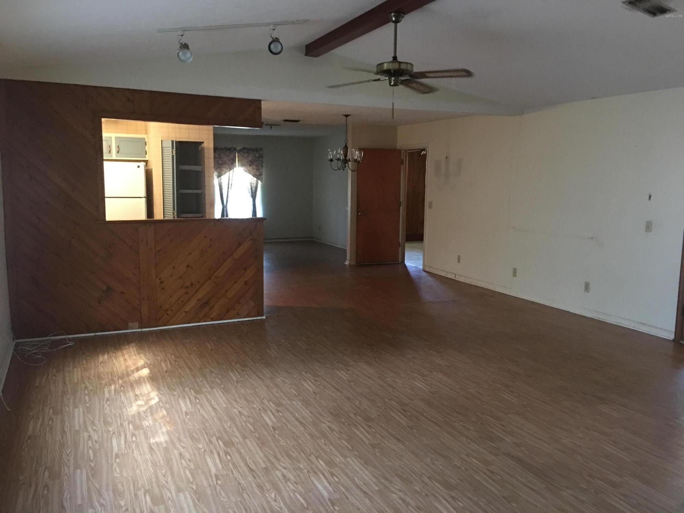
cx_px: 342
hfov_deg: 61.7
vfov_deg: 48.2
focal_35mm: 29
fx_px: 573
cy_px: 256
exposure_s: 1/4
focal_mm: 4.15
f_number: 2.2
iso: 80
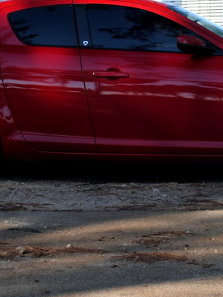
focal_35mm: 143
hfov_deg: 10.3
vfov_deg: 13.7
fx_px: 1231
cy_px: 50
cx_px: 149
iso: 140
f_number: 5.6
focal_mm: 35
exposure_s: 1/125
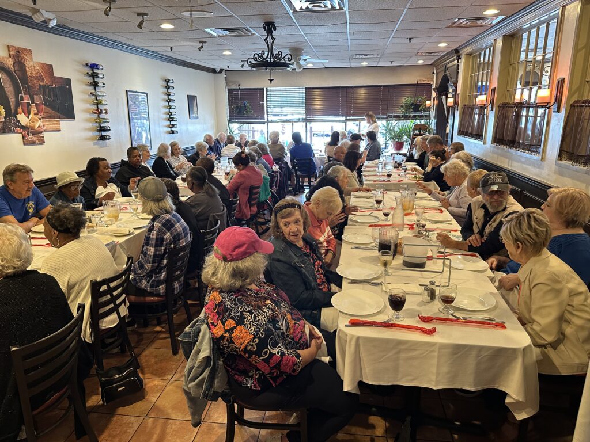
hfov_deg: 71.6
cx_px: 295
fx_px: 409
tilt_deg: -15.0
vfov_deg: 56.8
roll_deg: +0.5
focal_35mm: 24
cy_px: 221
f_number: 1.78
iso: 320
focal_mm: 6.86
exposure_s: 1/60
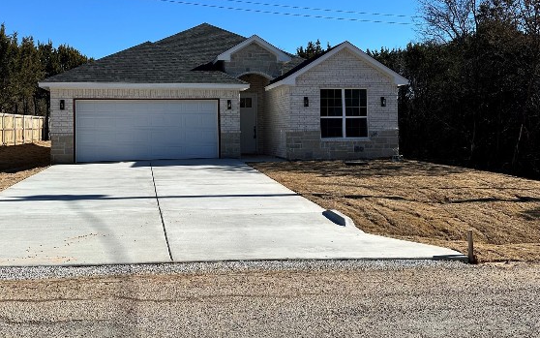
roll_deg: +0.7
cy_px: 115
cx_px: 263
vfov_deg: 36.0
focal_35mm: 35
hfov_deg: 55.3
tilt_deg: +1.4
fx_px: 515
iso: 80
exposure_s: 1/5848
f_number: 1.78
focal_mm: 6.86
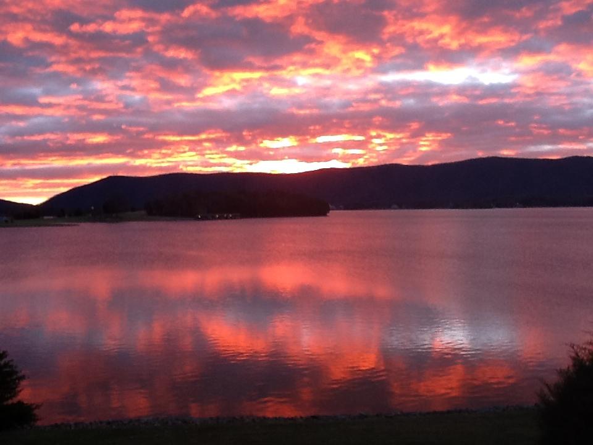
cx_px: 296
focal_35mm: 44
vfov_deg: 32.9
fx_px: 754
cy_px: 222
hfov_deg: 42.9
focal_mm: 2.03
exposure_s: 1/30
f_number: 2.4
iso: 40
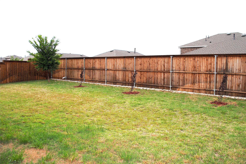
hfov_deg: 67.3
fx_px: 185
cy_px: 82
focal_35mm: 27
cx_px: 123
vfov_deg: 48.0
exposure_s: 1/200
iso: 100
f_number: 6.3
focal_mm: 18
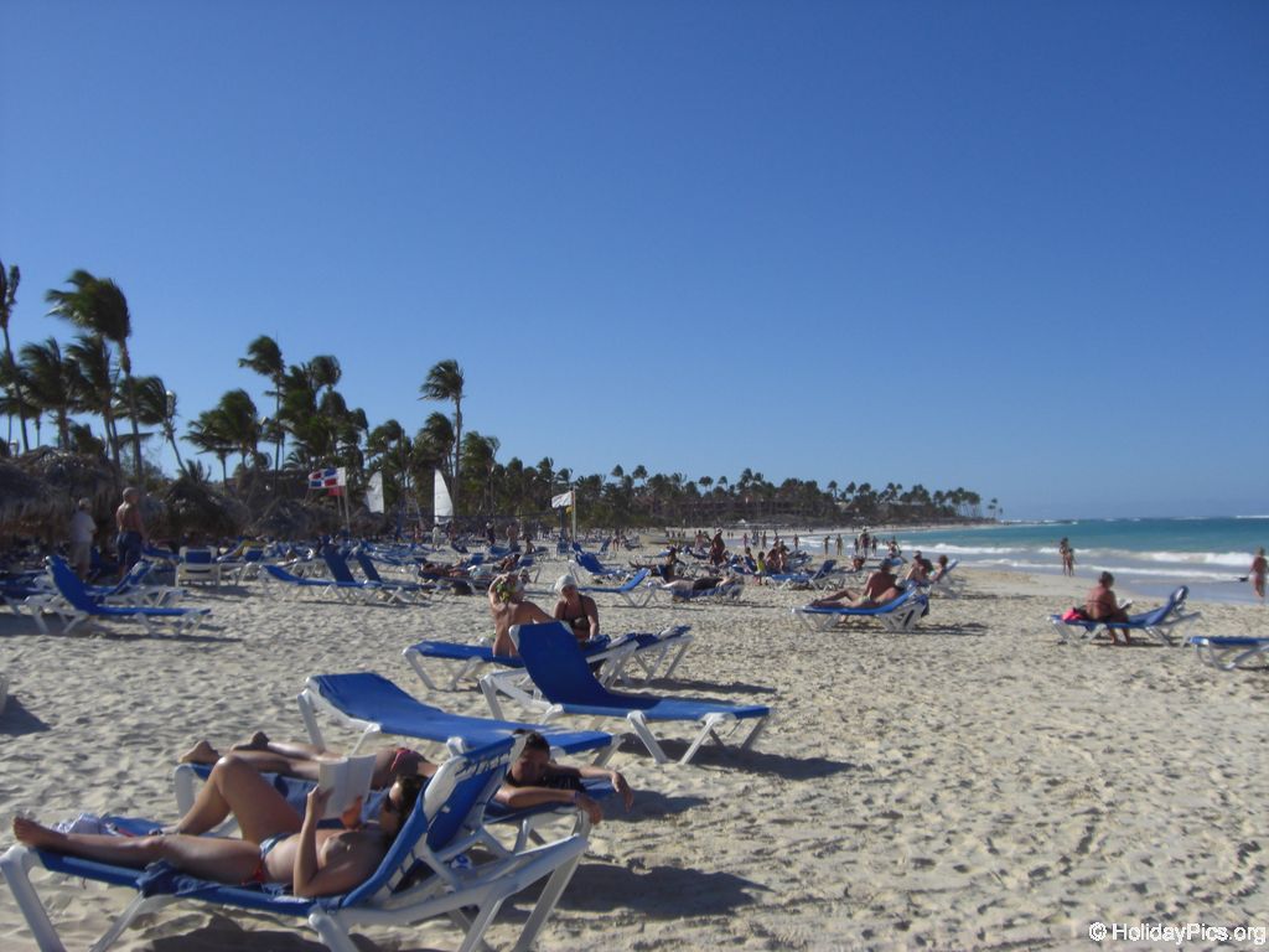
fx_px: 1393
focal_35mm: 38
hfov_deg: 49.0
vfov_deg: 37.7
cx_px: 634
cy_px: 476
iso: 64
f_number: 8
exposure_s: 1/250
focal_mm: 6.2
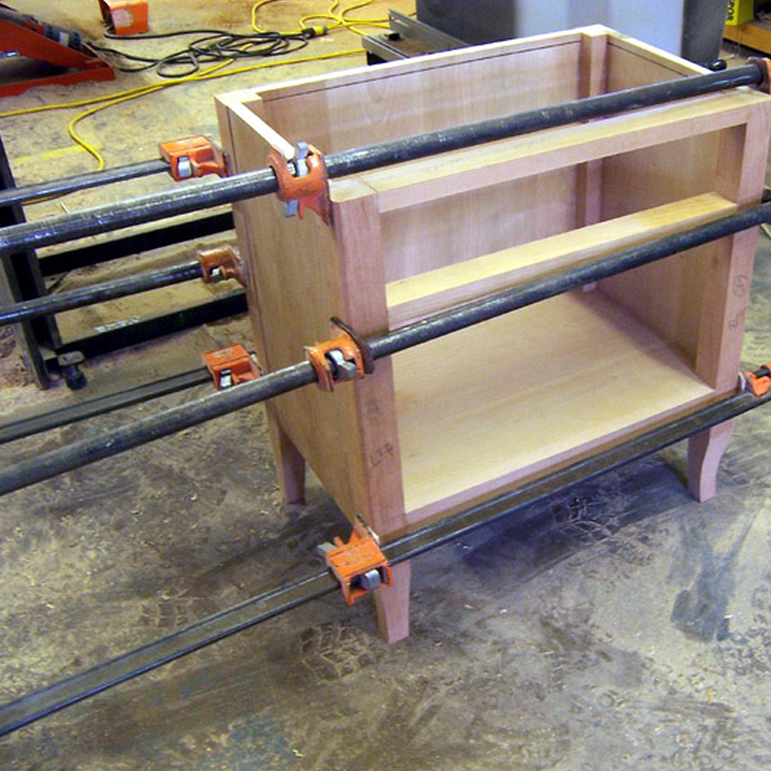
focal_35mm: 40
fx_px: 1008
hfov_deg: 41.4
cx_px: 508
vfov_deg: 41.9
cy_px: 380
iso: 140
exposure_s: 1/10
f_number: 3.4
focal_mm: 5.5
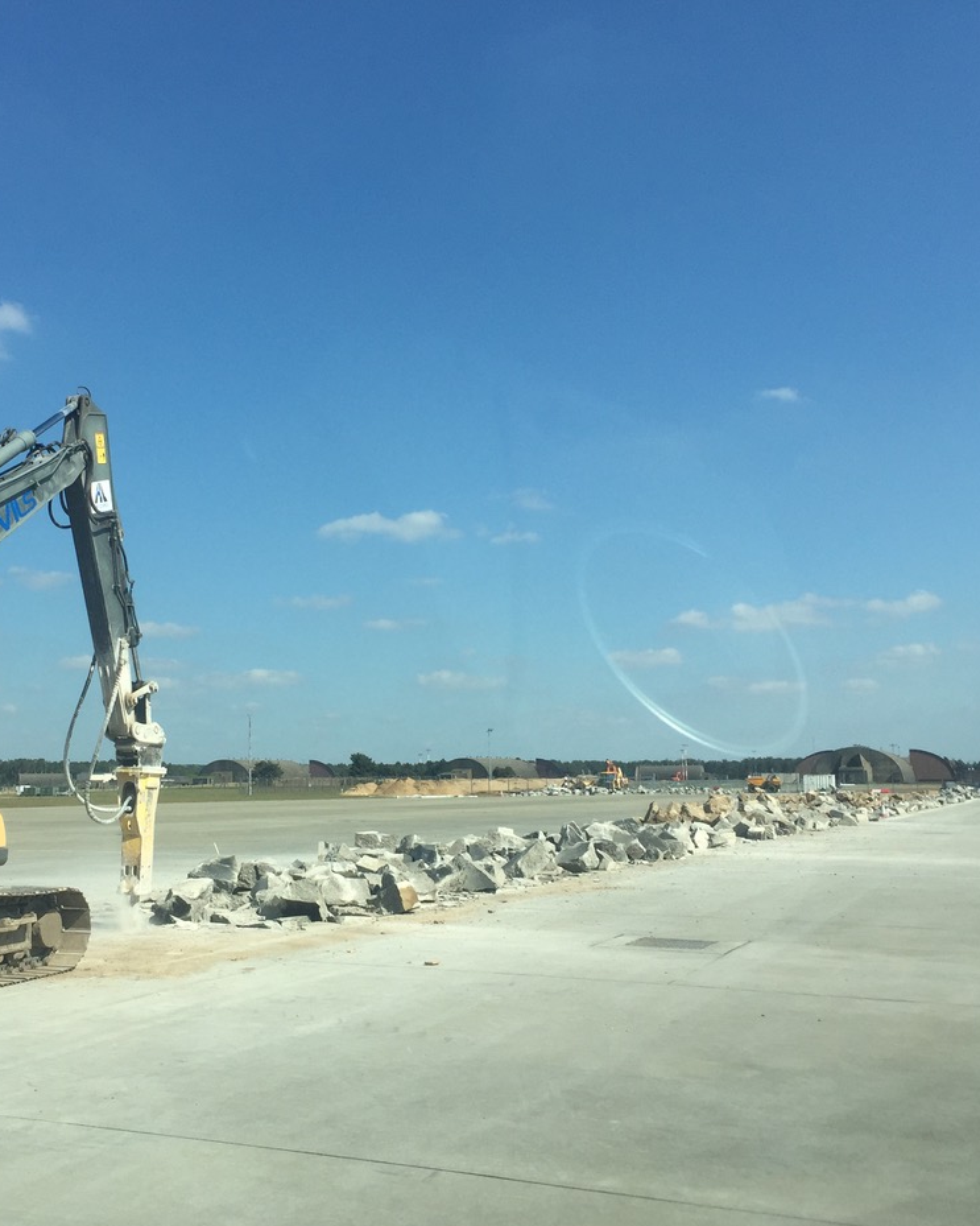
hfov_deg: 37.8
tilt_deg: +7.5
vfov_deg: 46.8
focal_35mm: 39
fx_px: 1414
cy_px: 612
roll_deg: -0.7
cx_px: 319
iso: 32
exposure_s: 1/2326
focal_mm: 4.15
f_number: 2.2
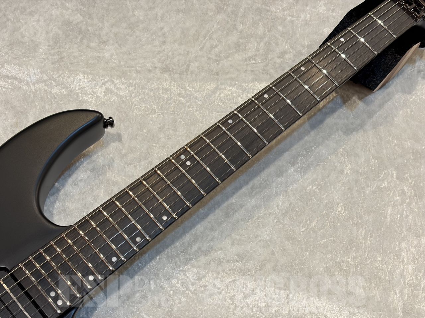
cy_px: 159
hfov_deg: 36.8
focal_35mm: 52
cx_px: 212
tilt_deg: -59.7
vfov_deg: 28.0
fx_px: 638
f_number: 1.6
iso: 80
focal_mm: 5.96
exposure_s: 1/60
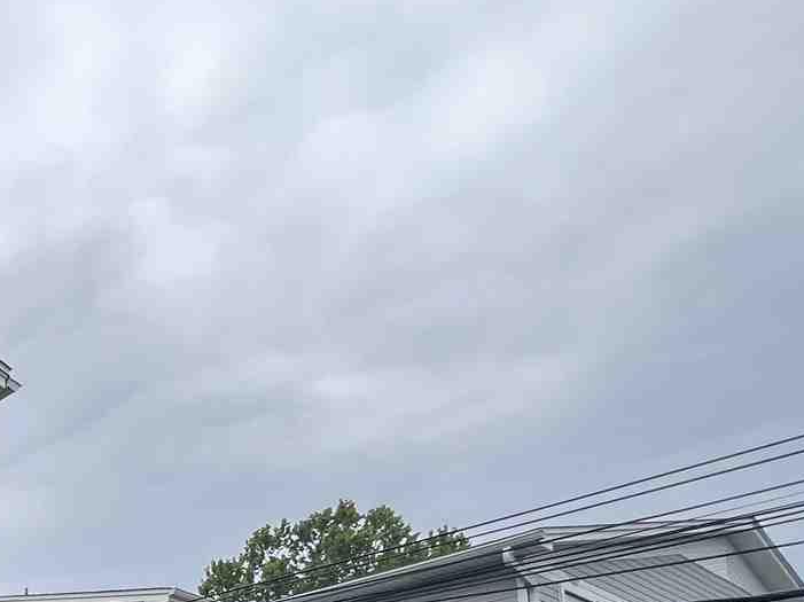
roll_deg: -1.7
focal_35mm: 38
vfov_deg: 29.0
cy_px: 821
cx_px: -303
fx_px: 882
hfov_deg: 32.5
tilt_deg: +8.1
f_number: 1.8
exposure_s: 1/1220
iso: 32
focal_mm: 1.57
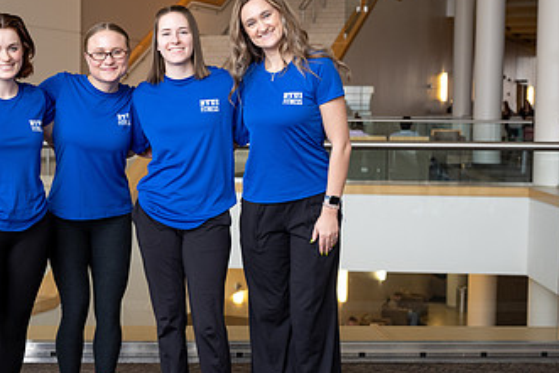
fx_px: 994
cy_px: 168
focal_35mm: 64
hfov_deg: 31.1
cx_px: 170
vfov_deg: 21.3
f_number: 2.8
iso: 640
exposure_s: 1/250
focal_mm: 35
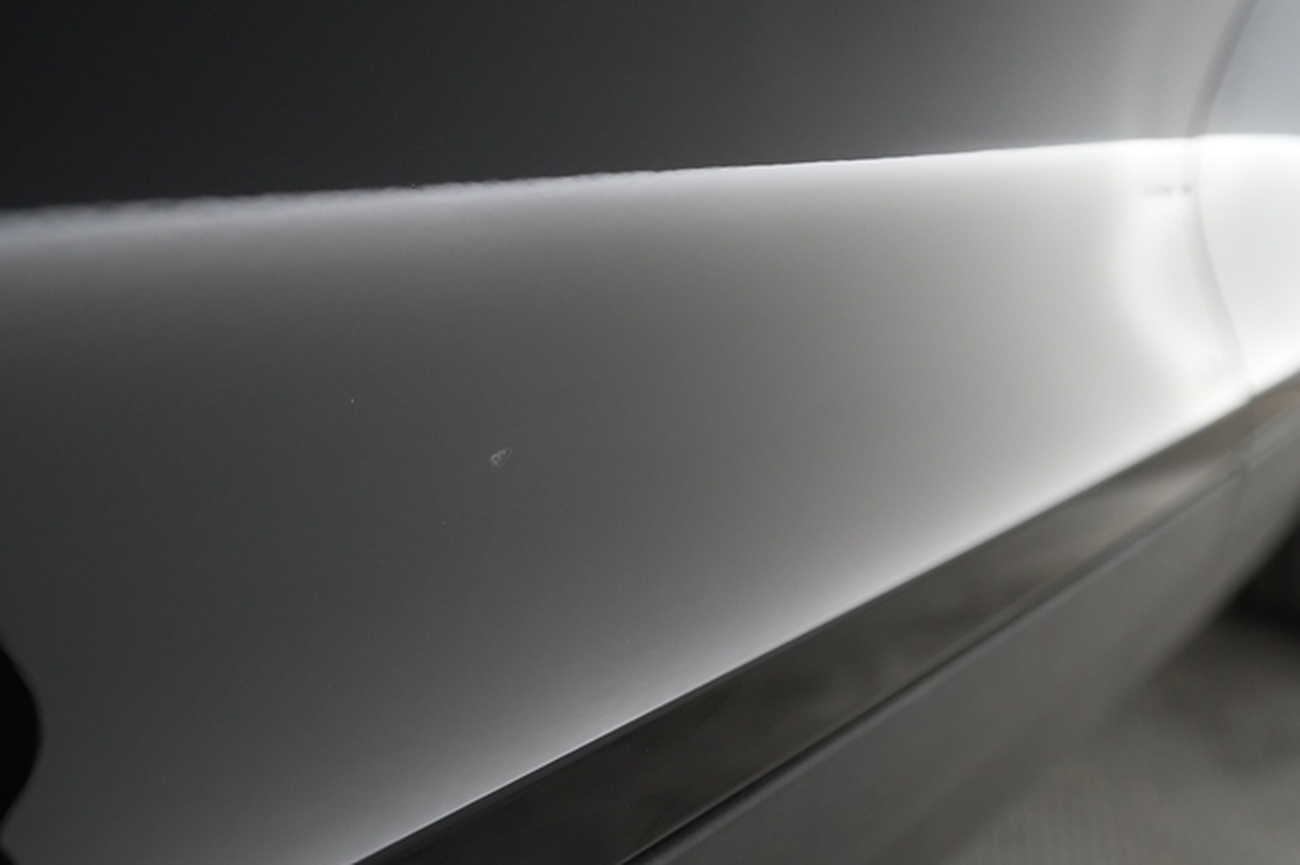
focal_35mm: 28
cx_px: 650
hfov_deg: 65.5
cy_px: 432
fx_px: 1011
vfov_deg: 46.4
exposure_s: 1/100
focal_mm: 28
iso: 4000
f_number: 4.5
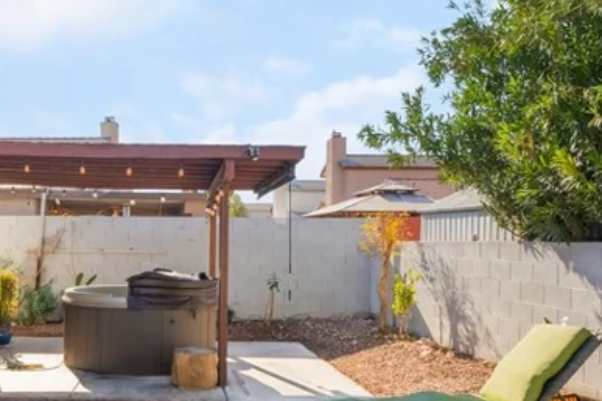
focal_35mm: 39
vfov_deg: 33.9
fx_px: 650
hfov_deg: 47.1
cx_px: 121
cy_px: 275
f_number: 13
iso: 640
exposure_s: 1/500
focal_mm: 14.7
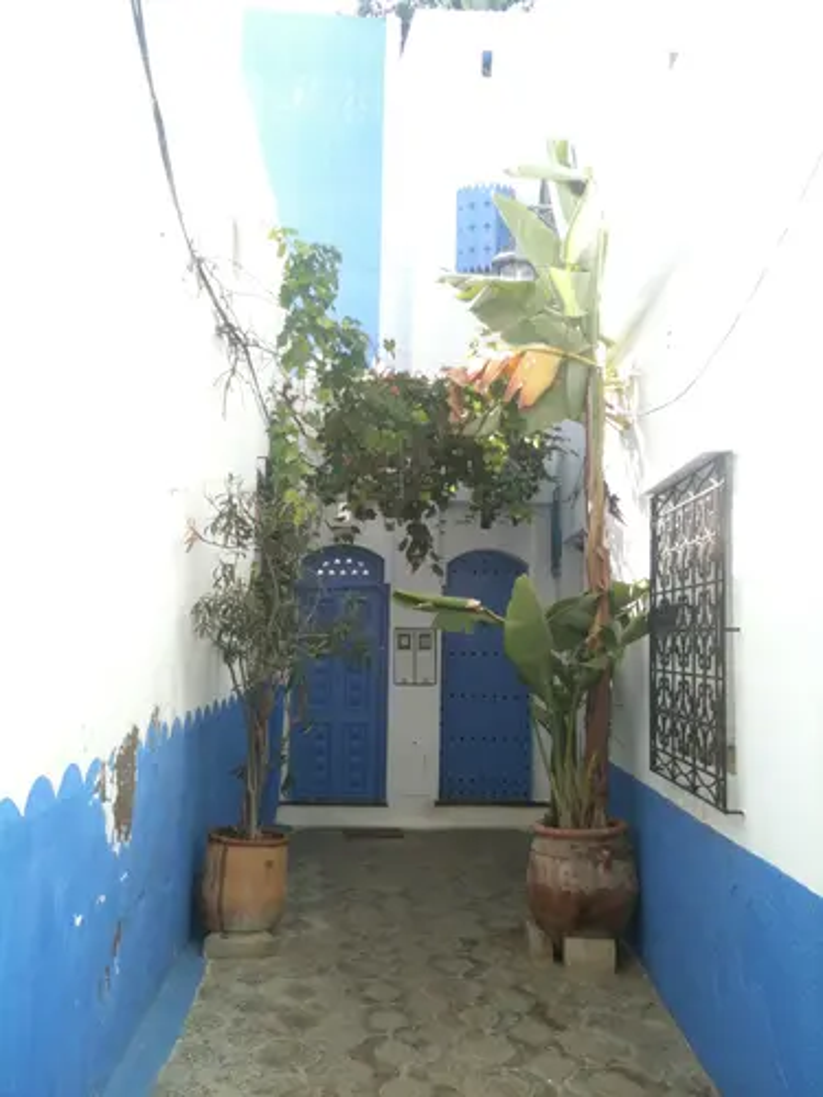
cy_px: 548
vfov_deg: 52.6
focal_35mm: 35
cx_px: 412
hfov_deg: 40.7
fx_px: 1110
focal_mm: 3.85
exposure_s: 1/446
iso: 64
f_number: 2.8
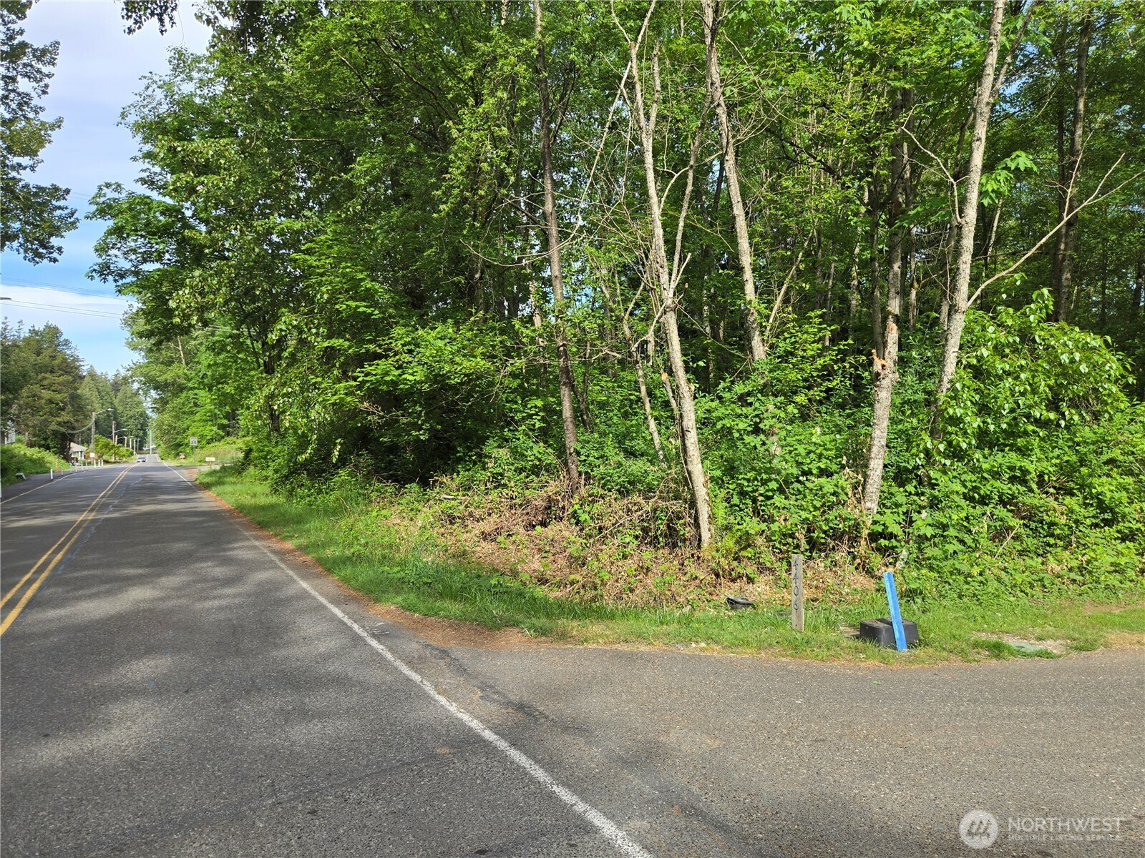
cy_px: 429
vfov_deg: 58.9
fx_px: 761
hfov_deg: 73.9
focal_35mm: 23
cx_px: 572
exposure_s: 1/699
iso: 25
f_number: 1.8
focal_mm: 5.4
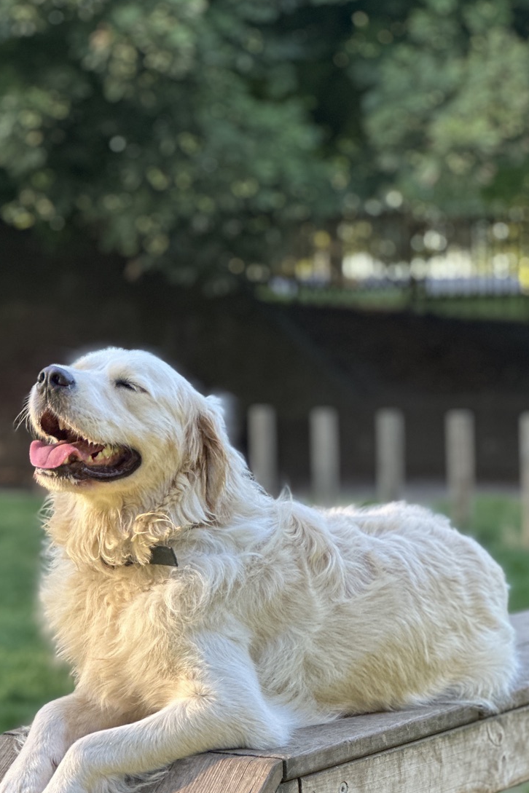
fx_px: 2270
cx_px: 187
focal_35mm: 103
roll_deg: +0.1
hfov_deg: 13.3
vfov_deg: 19.8
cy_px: 494
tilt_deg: -1.9
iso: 125
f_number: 2.8
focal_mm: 9
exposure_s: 1/121
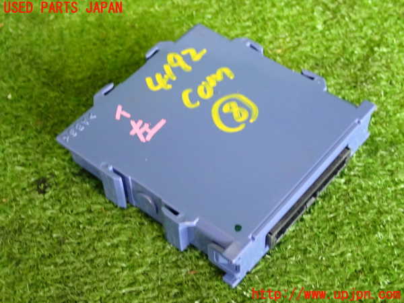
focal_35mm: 62
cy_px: 152
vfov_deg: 23.7
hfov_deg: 31.2
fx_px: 724
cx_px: 202
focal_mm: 11.09
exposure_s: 1/25
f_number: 3.6
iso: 800
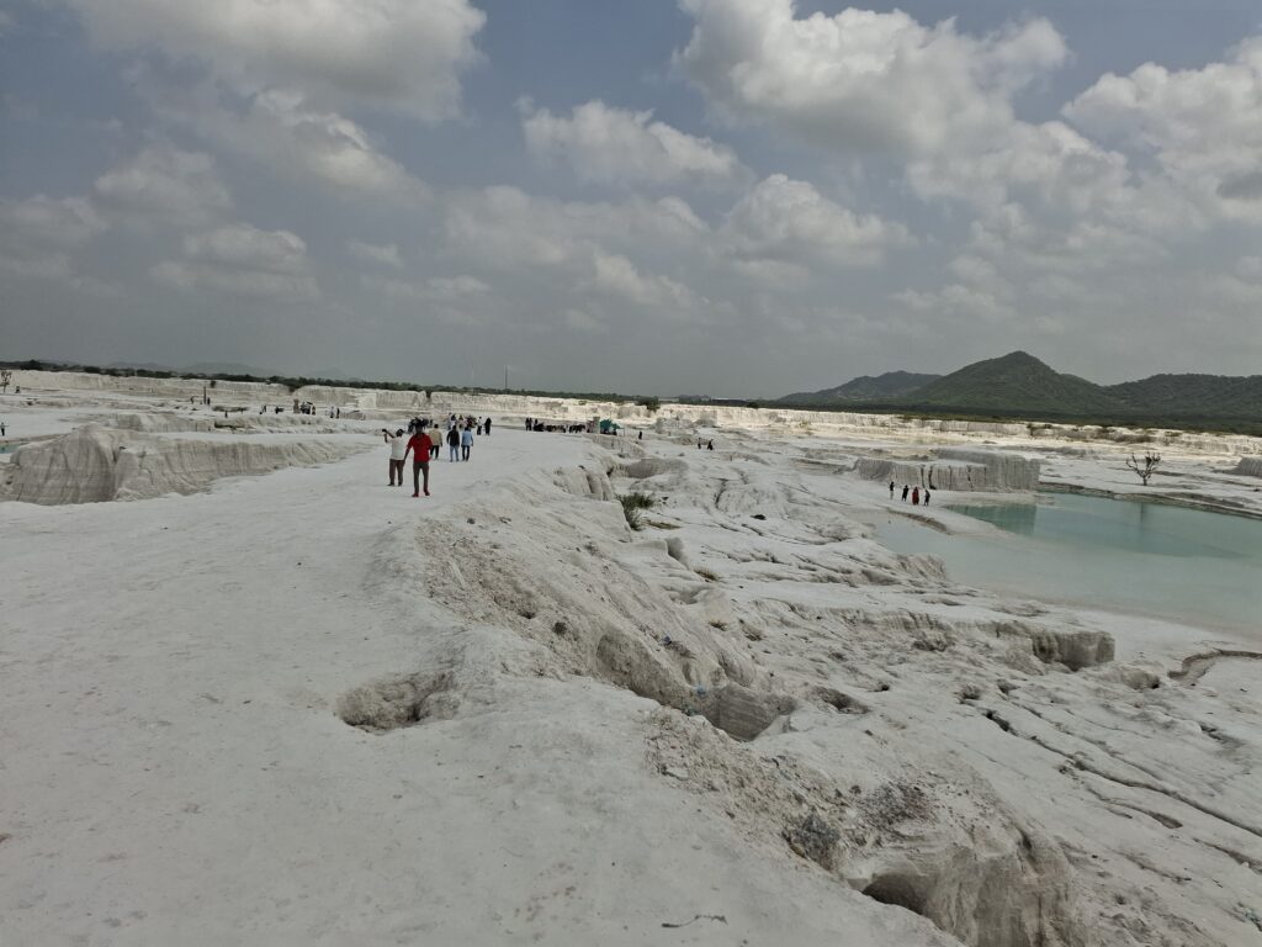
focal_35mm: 23
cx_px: 631
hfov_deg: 73.9
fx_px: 839
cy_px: 474
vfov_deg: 58.9
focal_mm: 5.54
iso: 50
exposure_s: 1/2591
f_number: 1.8
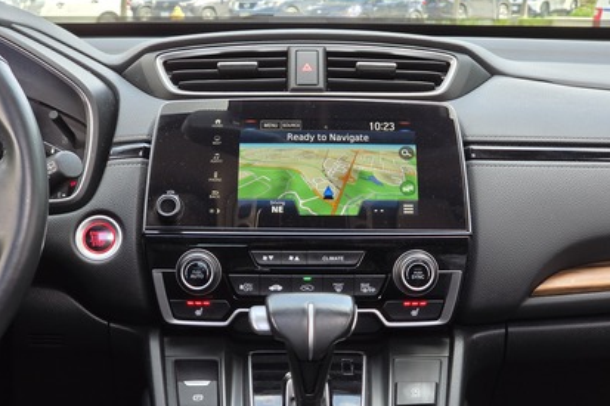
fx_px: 1236
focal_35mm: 73
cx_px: 307
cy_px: 213
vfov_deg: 18.7
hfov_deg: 27.7
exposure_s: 1/120
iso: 50
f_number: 2.4
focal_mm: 7
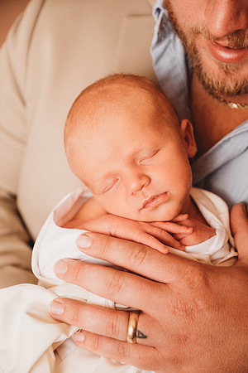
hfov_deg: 21.9
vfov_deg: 32.4
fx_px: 641
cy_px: 186
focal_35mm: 62
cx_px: 124
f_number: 4
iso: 100
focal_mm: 62
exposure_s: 1/160
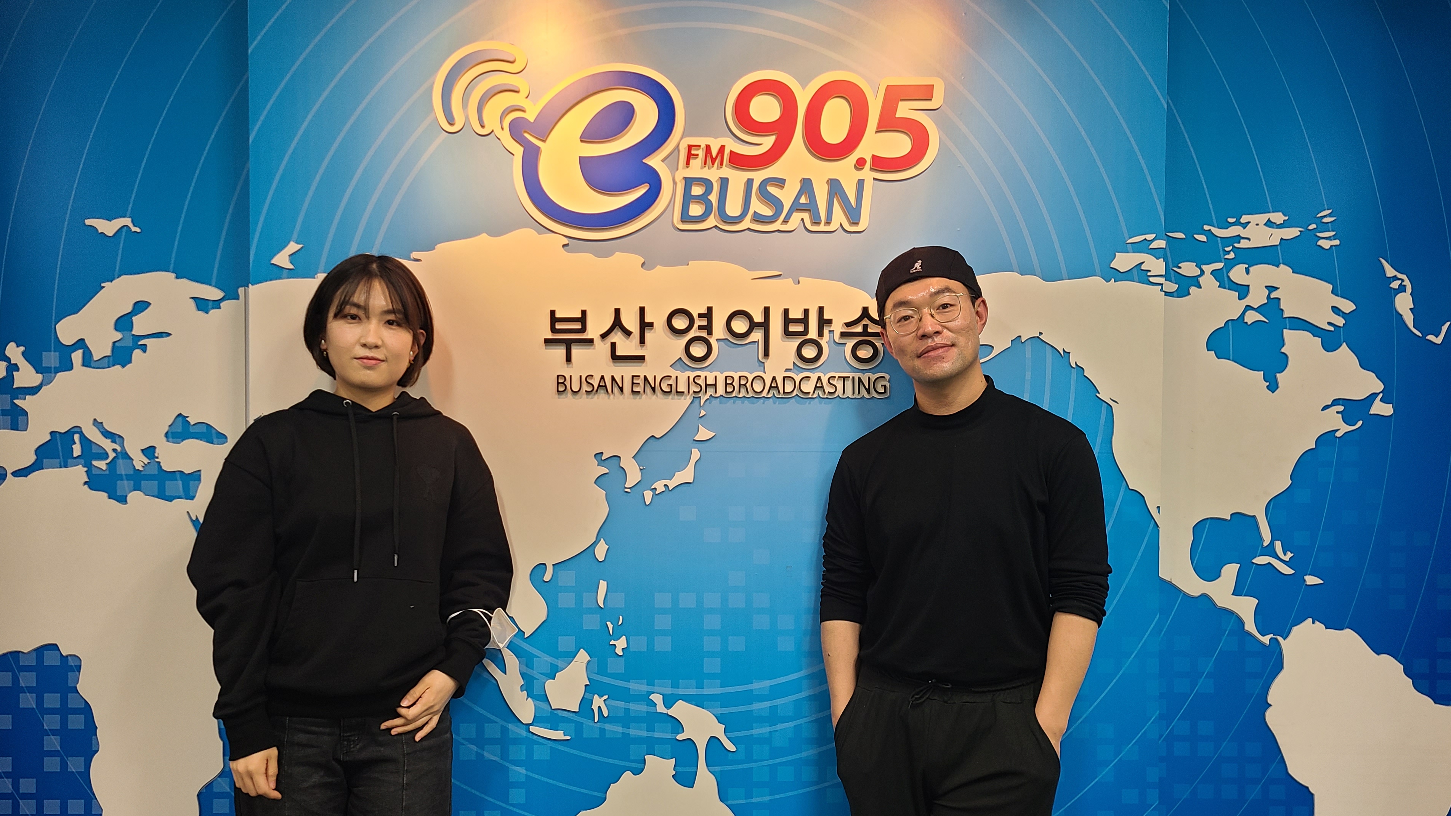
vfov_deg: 38.7
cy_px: 497
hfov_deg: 64.3
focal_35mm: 30
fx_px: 1154
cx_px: 747
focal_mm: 5.4
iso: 80
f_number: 1.8
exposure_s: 1/60
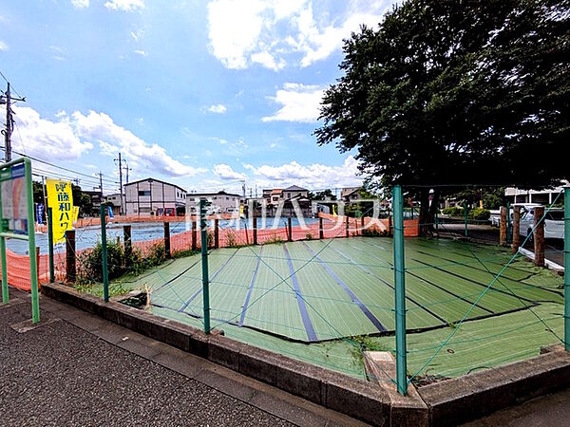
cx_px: 285
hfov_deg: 102.1
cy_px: 214
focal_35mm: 14
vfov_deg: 85.7
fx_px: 231
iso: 51
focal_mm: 1.83
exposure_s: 1/3846
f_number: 2.2
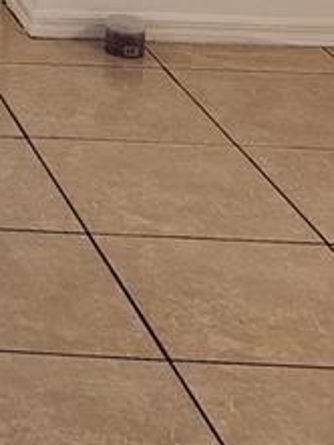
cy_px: -282
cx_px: -561
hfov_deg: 9.9
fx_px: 1607
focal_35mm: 125
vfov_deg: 14.4
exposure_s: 1/120
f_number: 1.8
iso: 125
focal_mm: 6.4
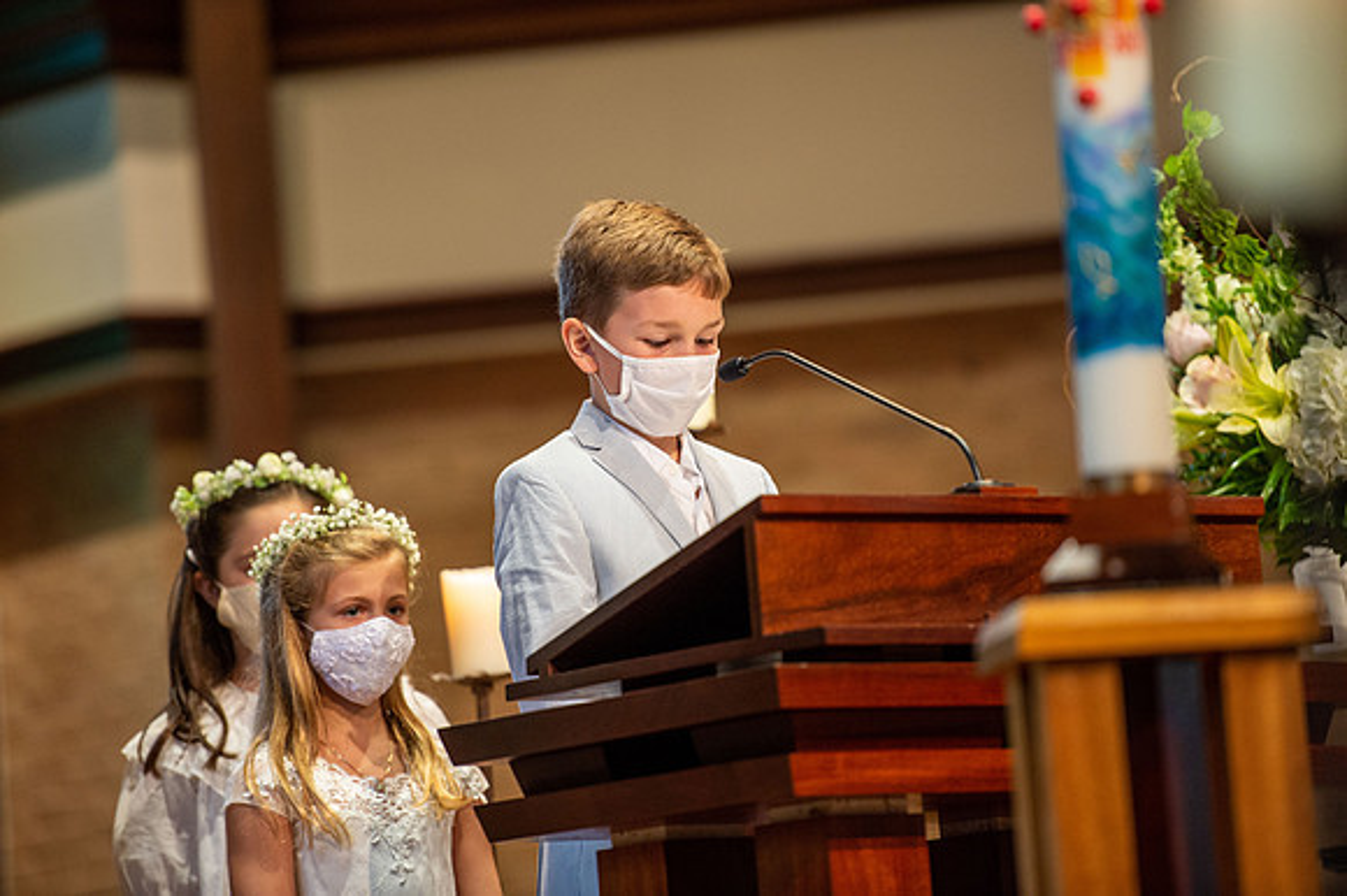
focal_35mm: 200
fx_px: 7479
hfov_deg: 10.3
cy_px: 448
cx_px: 674
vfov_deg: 6.9
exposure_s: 1/125
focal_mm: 200
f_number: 2.8
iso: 1600
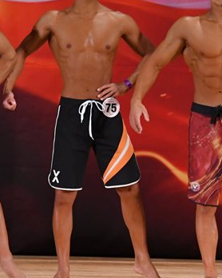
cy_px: 115
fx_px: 4127
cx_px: 138
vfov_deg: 3.9
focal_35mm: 502
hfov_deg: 3.1
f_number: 5.6
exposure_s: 1/400
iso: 3200
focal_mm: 160
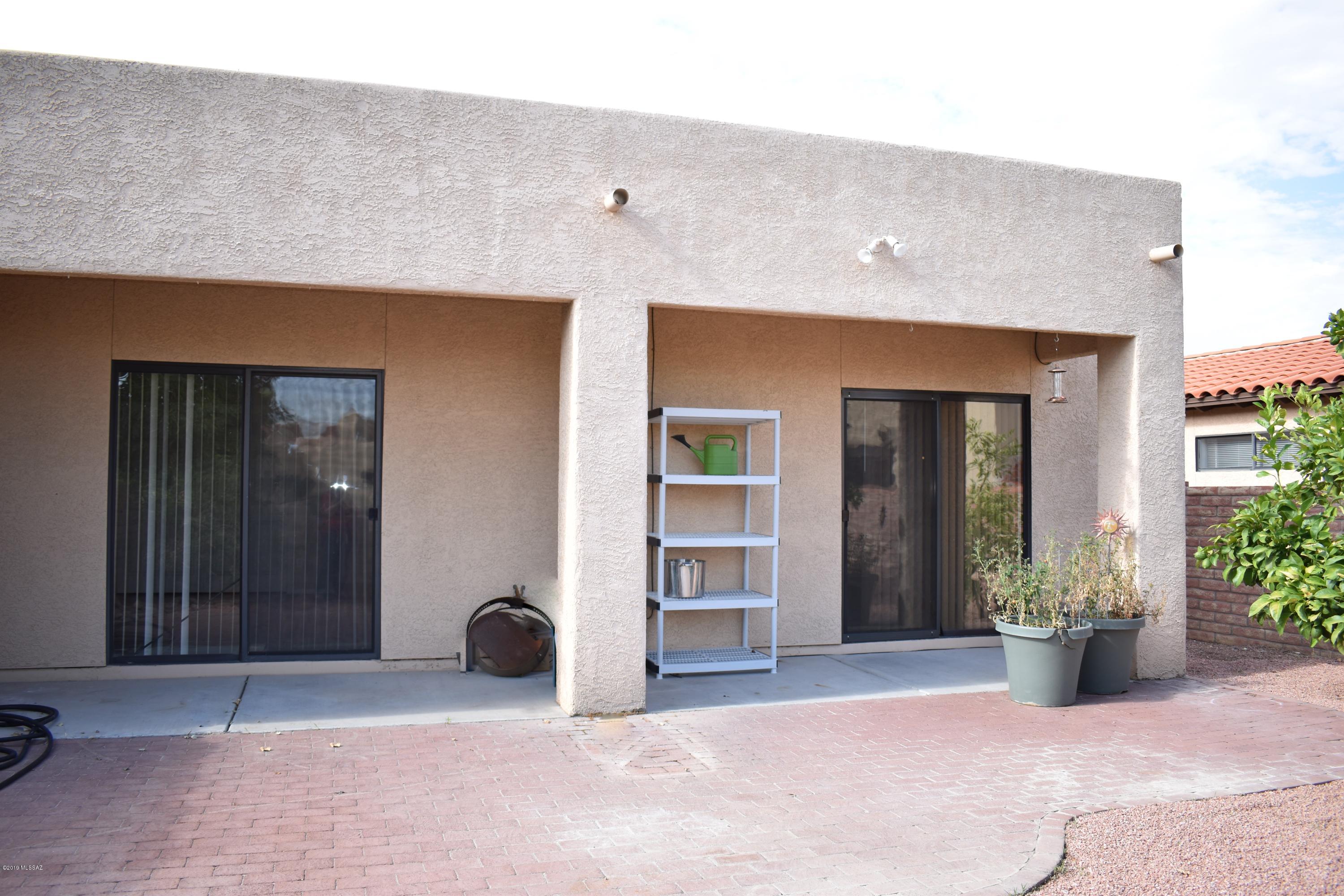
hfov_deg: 67.4
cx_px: 672
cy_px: 448
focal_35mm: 27
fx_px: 1008
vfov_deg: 47.9
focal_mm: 18
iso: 100
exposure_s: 1/200
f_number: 3.5
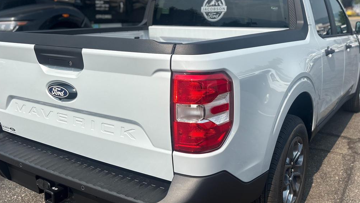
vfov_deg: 32.7
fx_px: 344
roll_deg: -1.1
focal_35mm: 36
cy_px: 78
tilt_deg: -9.0
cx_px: 201
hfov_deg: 55.1
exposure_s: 1/4065
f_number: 1.6
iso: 50
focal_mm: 5.96
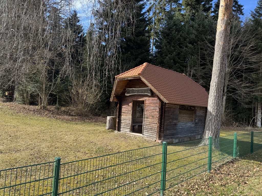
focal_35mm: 24
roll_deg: -2.2
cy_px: 98
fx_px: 182
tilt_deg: +3.5
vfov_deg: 56.8
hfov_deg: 71.6
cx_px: 131
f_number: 1.78
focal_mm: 6.76
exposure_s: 1/925
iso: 80
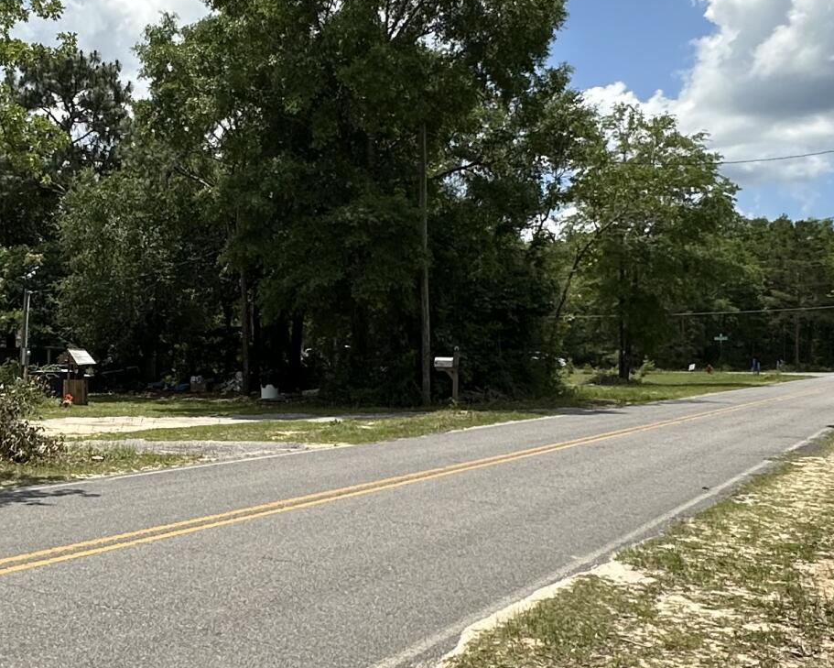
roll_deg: -1.1
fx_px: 1111
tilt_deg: -0.3
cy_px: 372
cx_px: 113
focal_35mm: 45
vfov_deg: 33.4
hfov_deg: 38.8
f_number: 2.2
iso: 40
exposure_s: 1/1855
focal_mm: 2.22
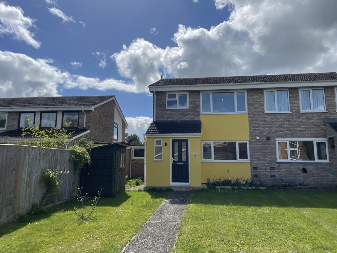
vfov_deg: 51.4
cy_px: 125
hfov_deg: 65.3
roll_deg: -0.1
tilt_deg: +9.6
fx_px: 263
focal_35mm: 27
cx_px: 171
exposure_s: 1/7813
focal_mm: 4.2
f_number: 1.6
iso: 32
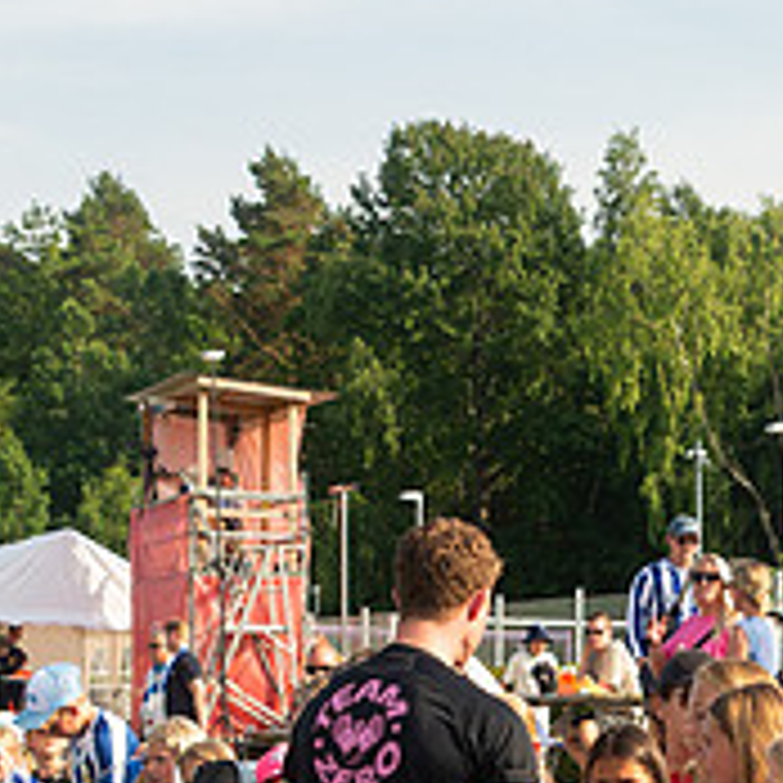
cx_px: 645
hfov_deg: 15.3
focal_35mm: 113
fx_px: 2892
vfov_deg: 15.0
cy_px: 878
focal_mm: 32
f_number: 4
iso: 450
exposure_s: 1/1600
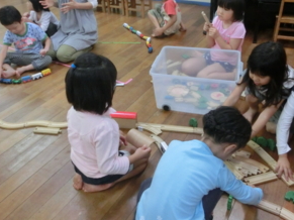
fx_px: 280
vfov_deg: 42.4
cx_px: 146
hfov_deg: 55.4
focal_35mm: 33
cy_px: 75
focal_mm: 4.24
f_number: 3
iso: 640
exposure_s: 1/125
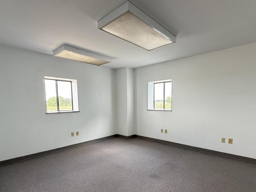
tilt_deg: -6.8
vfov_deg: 67.8
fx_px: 140
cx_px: 134
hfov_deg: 84.6
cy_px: 118
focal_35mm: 19
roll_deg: +0.9
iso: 320
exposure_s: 1/60
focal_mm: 2.22
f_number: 2.2
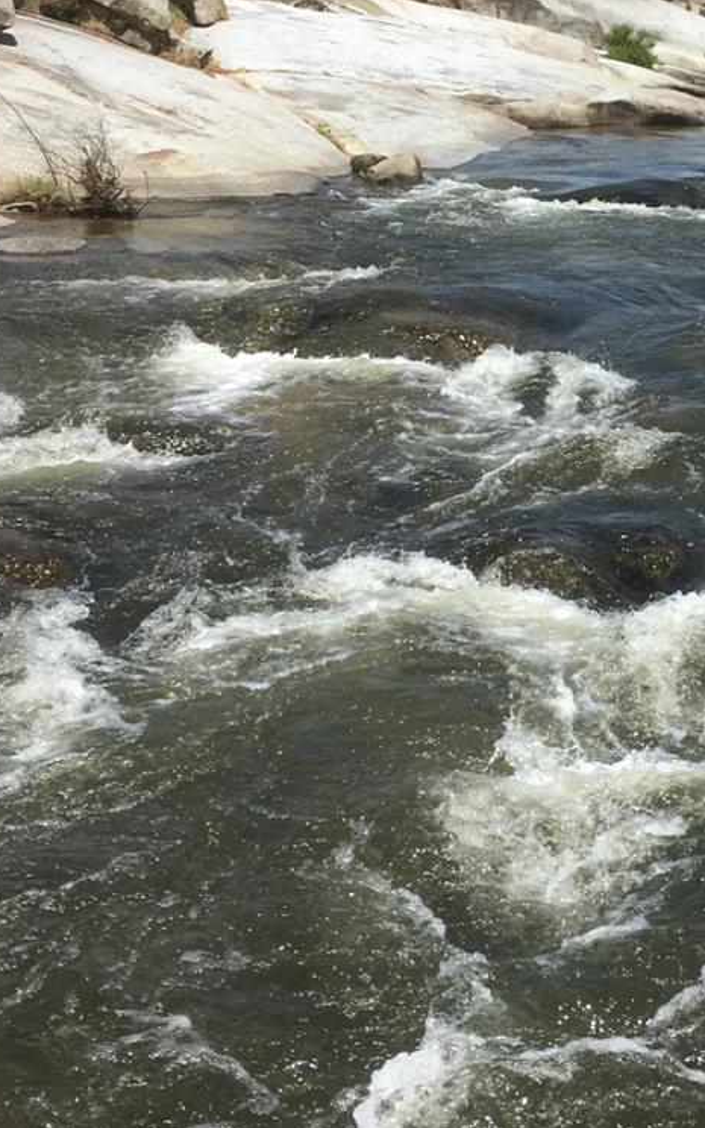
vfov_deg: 32.5
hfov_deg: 20.1
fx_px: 1906
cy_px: 332
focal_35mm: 62
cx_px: 759
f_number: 2.2
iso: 25
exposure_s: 1/1972
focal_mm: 4.15
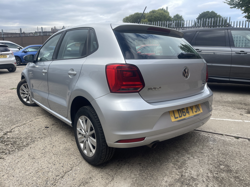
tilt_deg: -15.1
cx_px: 125
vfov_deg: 54.9
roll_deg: -0.7
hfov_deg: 69.4
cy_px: 94
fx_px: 181
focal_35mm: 25
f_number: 1.6
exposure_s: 1/1513
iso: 32
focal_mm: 5.1
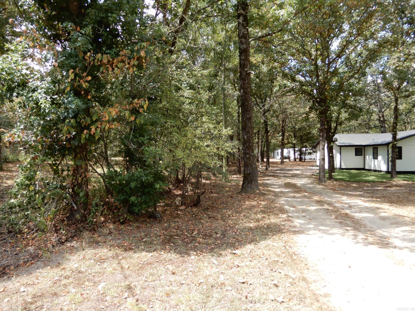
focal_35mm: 24
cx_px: 208
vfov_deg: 56.8
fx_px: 288
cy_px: 156
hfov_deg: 71.6
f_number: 3.4
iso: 80
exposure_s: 1/200
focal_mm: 4.3
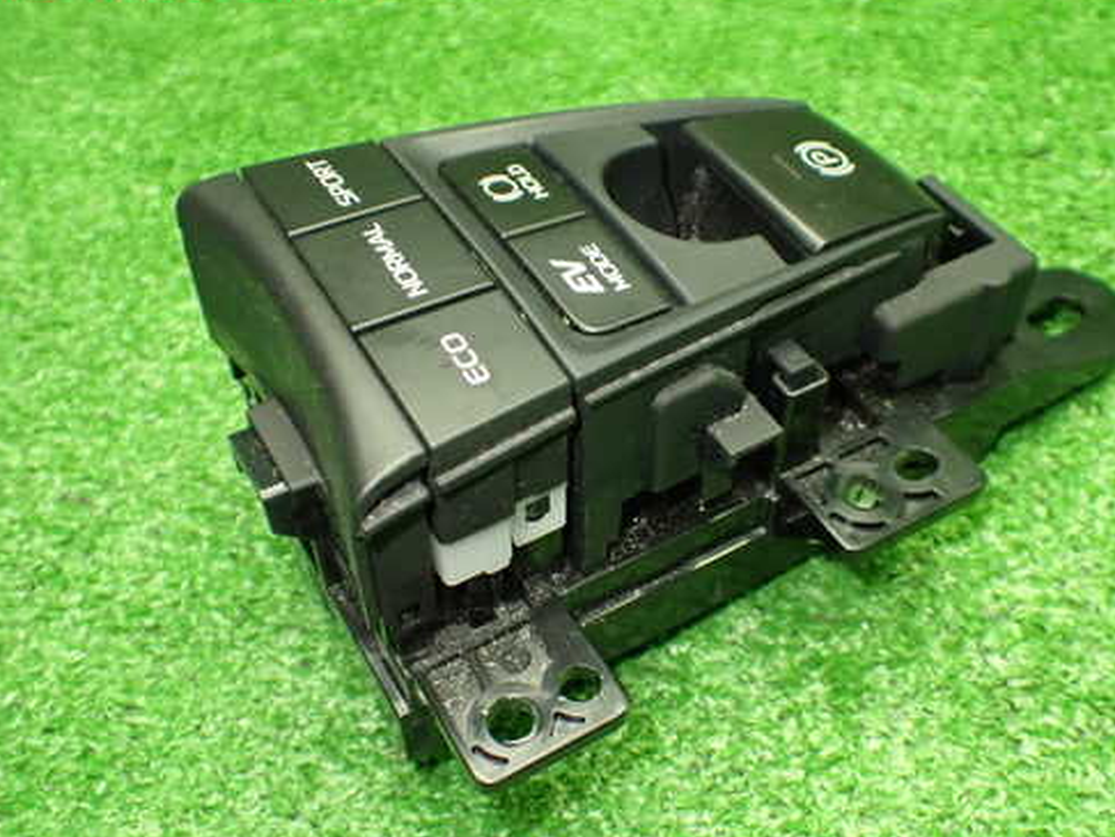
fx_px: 1192
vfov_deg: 38.7
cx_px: 631
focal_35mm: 37
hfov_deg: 50.0
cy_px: 463
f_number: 2.3
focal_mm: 5.4
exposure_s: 1/80
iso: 800
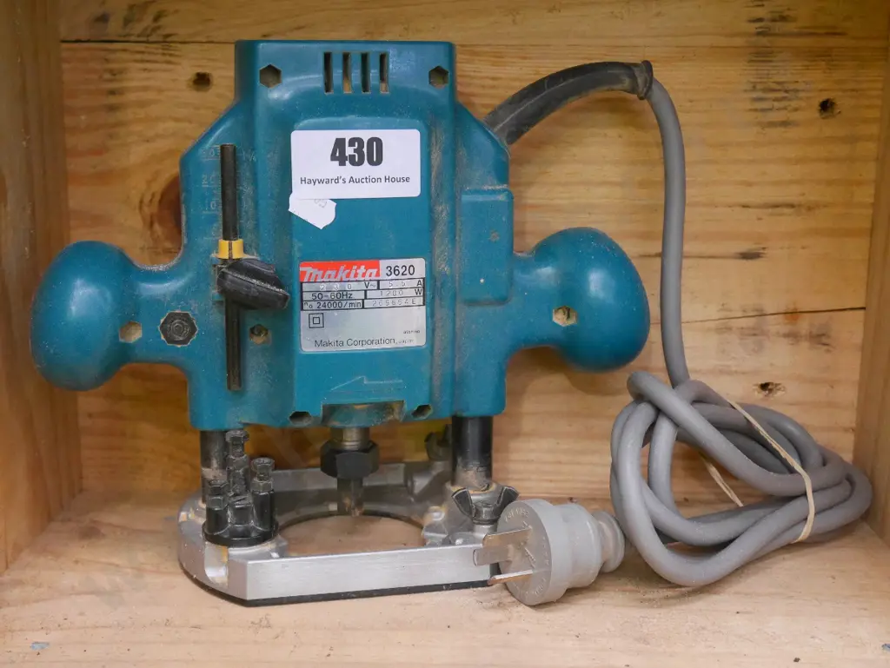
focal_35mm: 48
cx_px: 445
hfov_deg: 39.6
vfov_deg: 30.3
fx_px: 1235
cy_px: 334
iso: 3200
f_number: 5
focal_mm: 24
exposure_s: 1/25
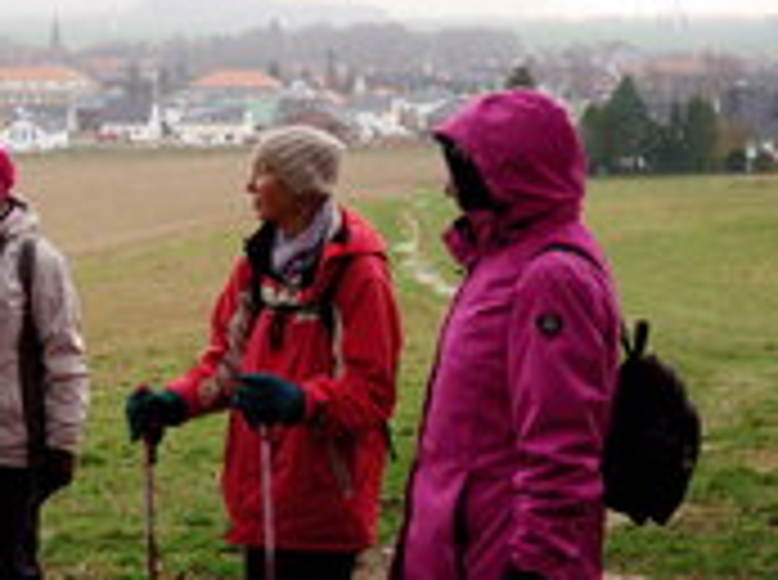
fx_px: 1749
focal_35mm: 78
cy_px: 65
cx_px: 153
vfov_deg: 18.5
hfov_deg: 24.7
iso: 100
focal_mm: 35
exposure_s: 1/125
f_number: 4
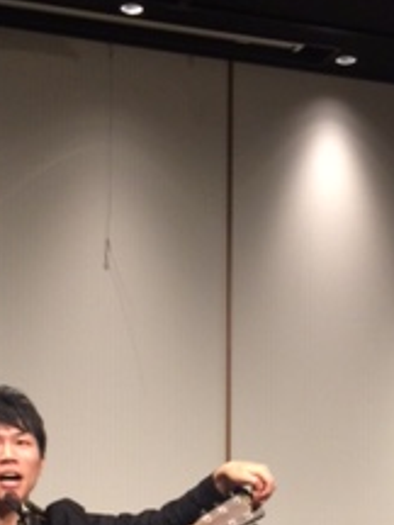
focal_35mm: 86
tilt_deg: -0.2
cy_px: 544
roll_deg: +0.0
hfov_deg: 17.2
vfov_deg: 21.8
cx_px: 221
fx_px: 1305
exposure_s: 1/30
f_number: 2.2
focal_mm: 4.15
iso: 125
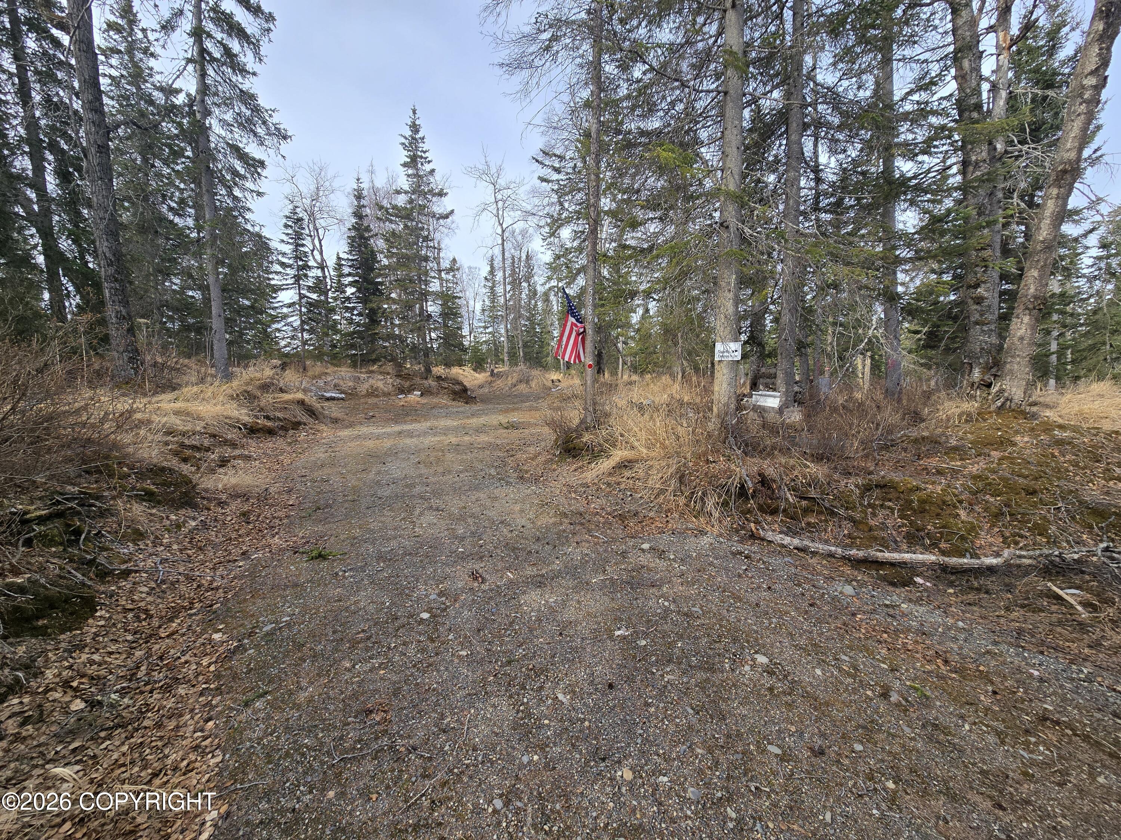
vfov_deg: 89.9
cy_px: 420
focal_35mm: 13
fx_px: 421
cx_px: 560
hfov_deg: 106.2
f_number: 2.2
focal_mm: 2.2
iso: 50
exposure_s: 1/1061
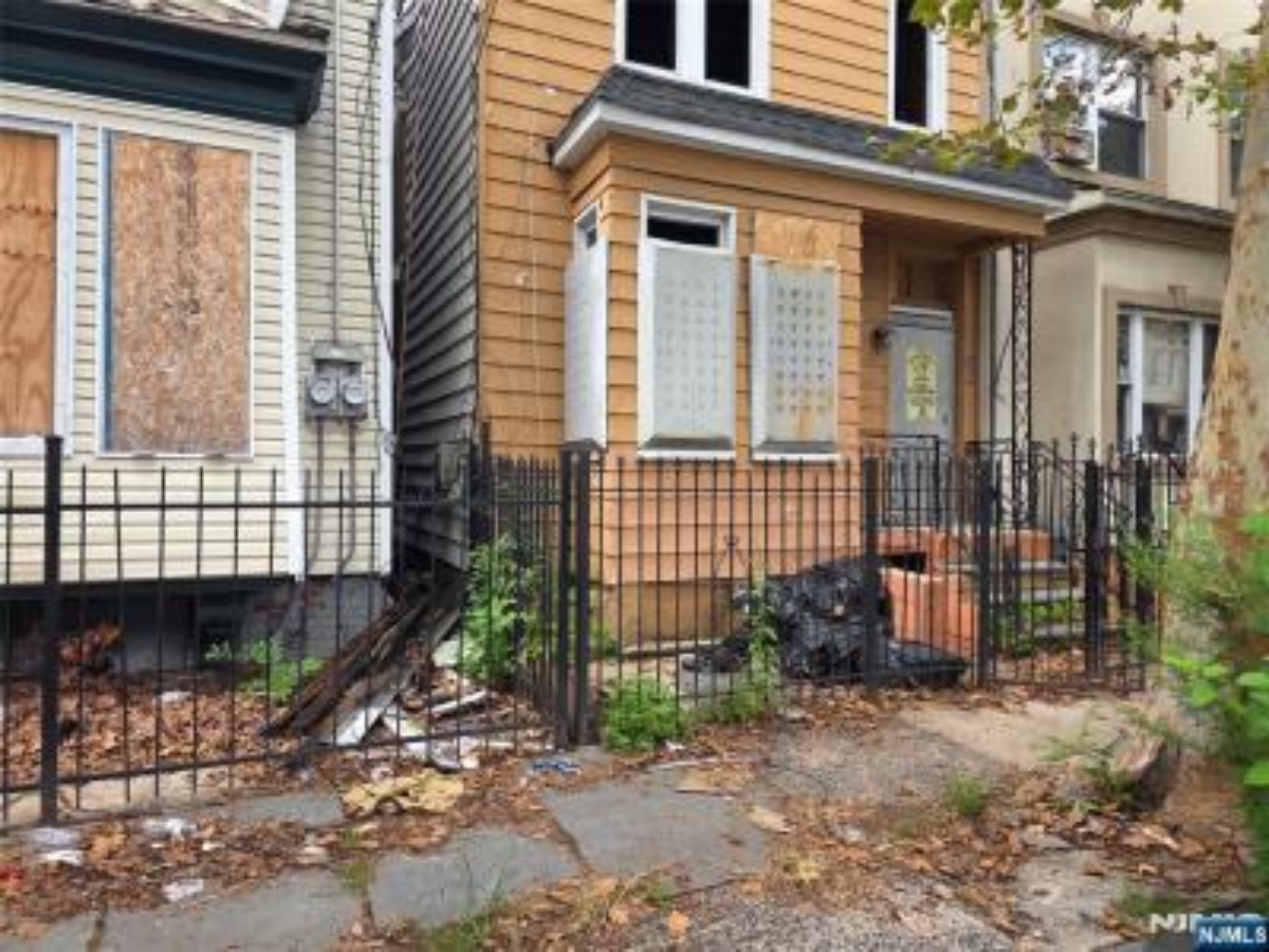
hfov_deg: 73.9
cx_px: 634
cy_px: 476
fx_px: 843
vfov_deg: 58.9
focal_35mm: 23
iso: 40
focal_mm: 6.3
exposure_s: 1/180
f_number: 1.7
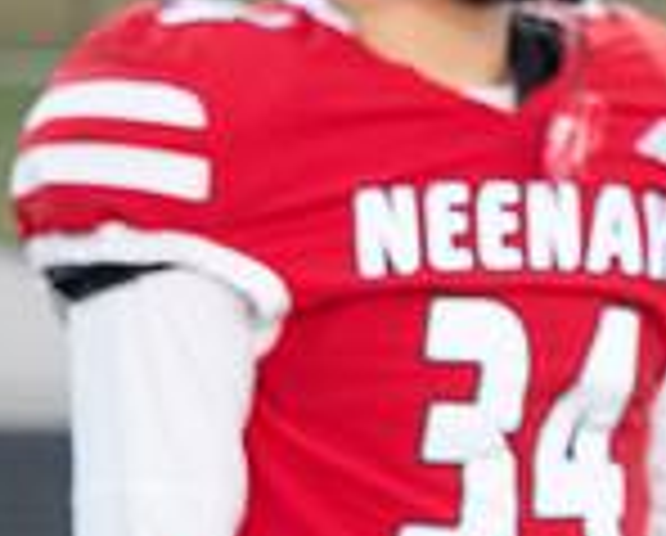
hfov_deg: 2.6
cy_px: 254
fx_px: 14516
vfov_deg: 2.1
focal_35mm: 735
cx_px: 891
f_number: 9
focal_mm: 200
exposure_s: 1/400
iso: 8000
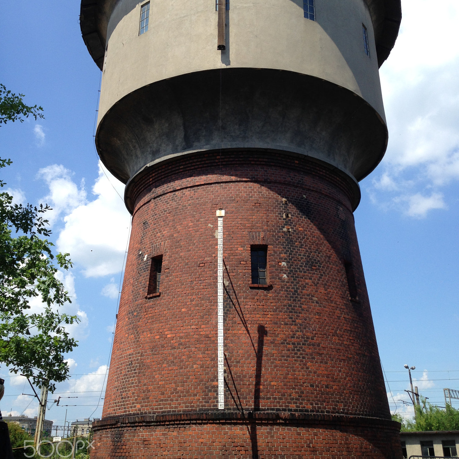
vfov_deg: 42.7
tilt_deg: +27.3
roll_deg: -1.4
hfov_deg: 42.8
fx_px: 585
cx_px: 230
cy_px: 192
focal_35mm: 39
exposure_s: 1/1178
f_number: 2.4
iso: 50
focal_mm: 4.12
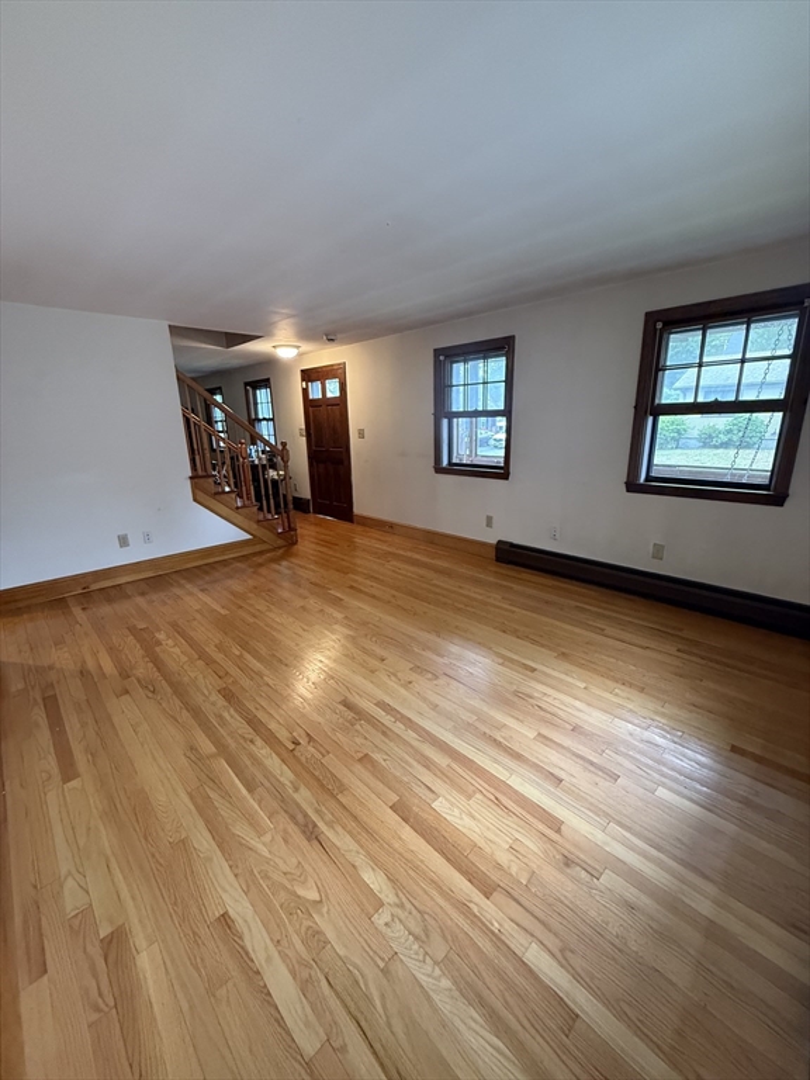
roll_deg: +1.2
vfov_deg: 102.1
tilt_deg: -15.3
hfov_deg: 85.7
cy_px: 540
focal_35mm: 14
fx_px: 437
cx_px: 405
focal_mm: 2.22
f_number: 2.2
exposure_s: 1/60
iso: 640
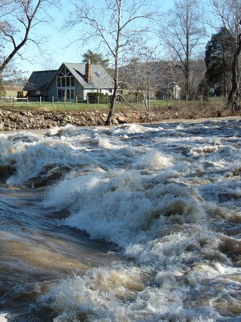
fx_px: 576
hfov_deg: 23.1
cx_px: 28
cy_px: 162
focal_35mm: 62
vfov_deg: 31.2
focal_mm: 7.6
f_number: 3.2
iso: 50
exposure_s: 1/400
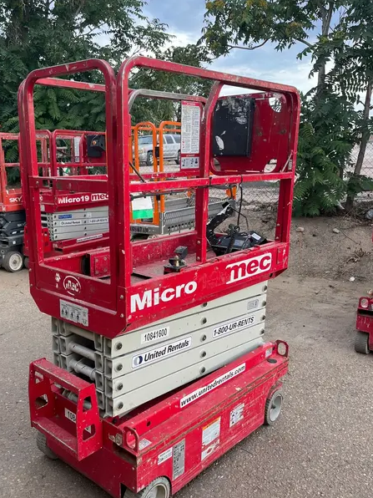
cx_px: 145
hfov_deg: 43.9
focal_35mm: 32
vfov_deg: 56.7
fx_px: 460
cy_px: 279
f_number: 1.6
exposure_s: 1/187
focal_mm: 5.1
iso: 40
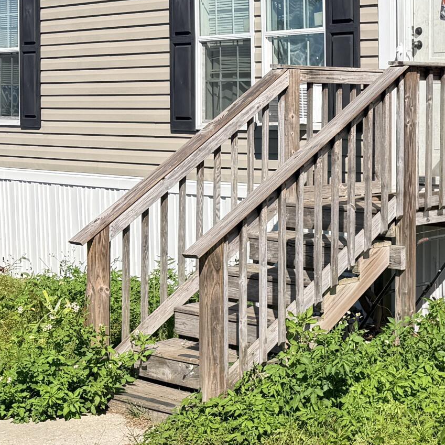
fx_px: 1091
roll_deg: +0.4
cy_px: 131
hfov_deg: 21.2
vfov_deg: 22.9
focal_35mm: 75
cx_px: 552
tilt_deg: -1.4
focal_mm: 6.76
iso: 80
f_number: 1.78
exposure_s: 1/4167
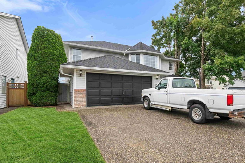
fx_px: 129
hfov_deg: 85.8
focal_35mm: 19
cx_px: 148
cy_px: 86
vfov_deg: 64.5
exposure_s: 1/250
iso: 320
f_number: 11
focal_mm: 10
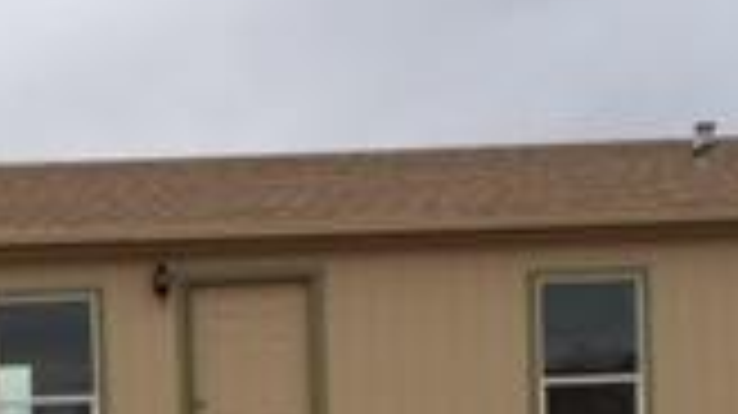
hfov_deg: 17.1
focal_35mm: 123
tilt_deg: -2.1
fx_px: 2405
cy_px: 648
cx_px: 45
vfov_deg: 9.5
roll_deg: +1.2
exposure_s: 1/682
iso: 32
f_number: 2.2
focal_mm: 4.15
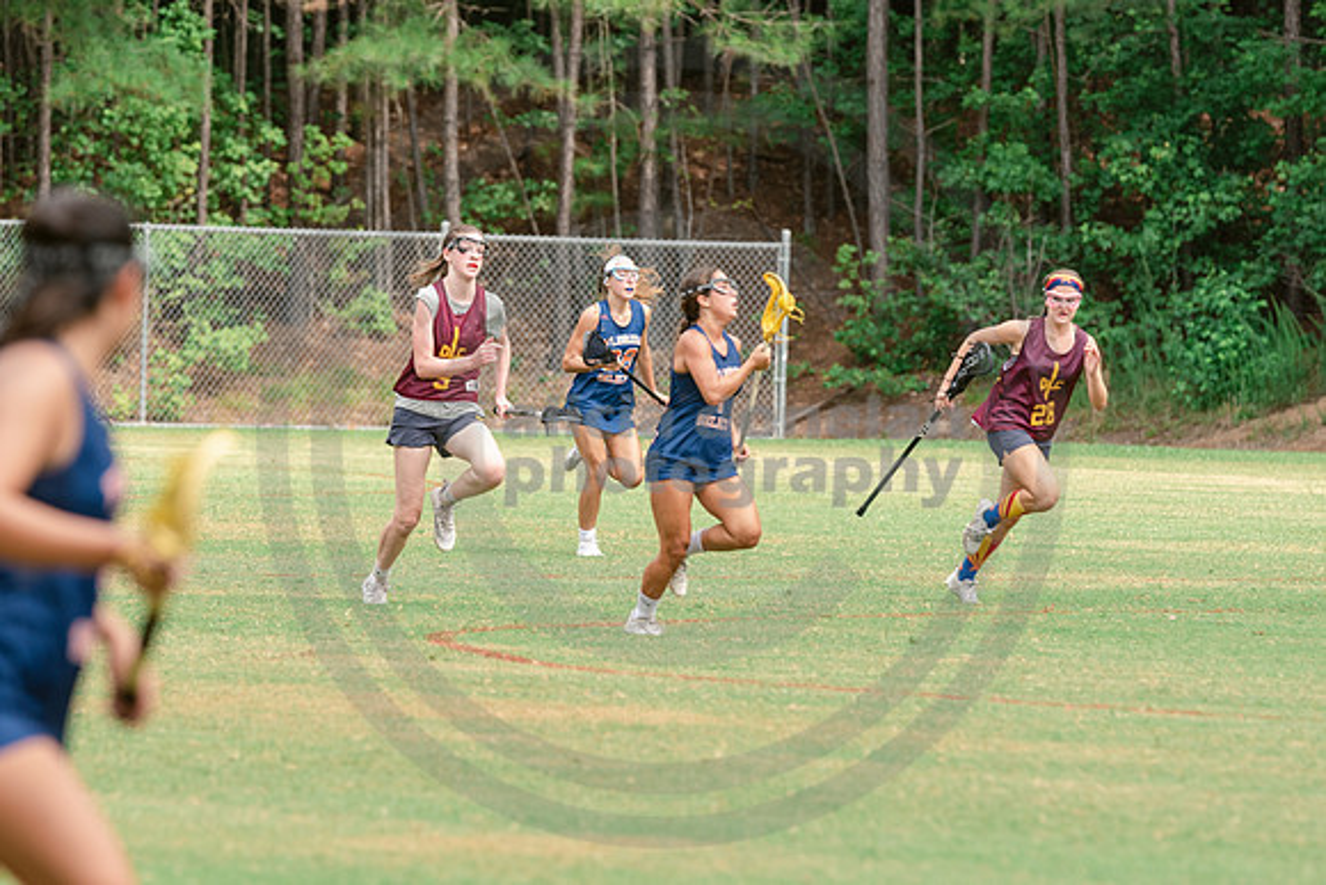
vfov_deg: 4.2
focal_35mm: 328
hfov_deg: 6.3
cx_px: 606
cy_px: 460
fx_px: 12078
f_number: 4
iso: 250
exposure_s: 1/1000
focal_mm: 200
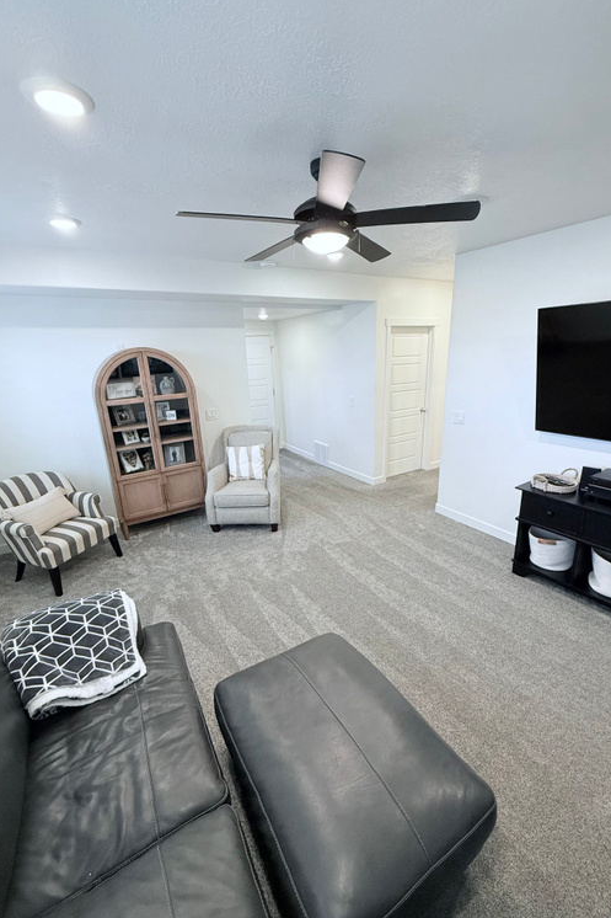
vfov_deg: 100.4
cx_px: 307
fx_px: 382
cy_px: 466
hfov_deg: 77.3
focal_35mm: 15
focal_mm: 2.22
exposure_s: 1/120
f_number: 2.2
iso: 250
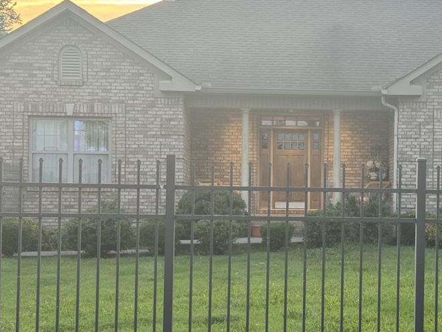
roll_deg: -0.1
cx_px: 343
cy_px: 195
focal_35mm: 75
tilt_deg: -0.4
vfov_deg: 19.6
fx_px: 958
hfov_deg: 25.6
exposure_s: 1/121
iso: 80
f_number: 1.78
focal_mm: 6.76
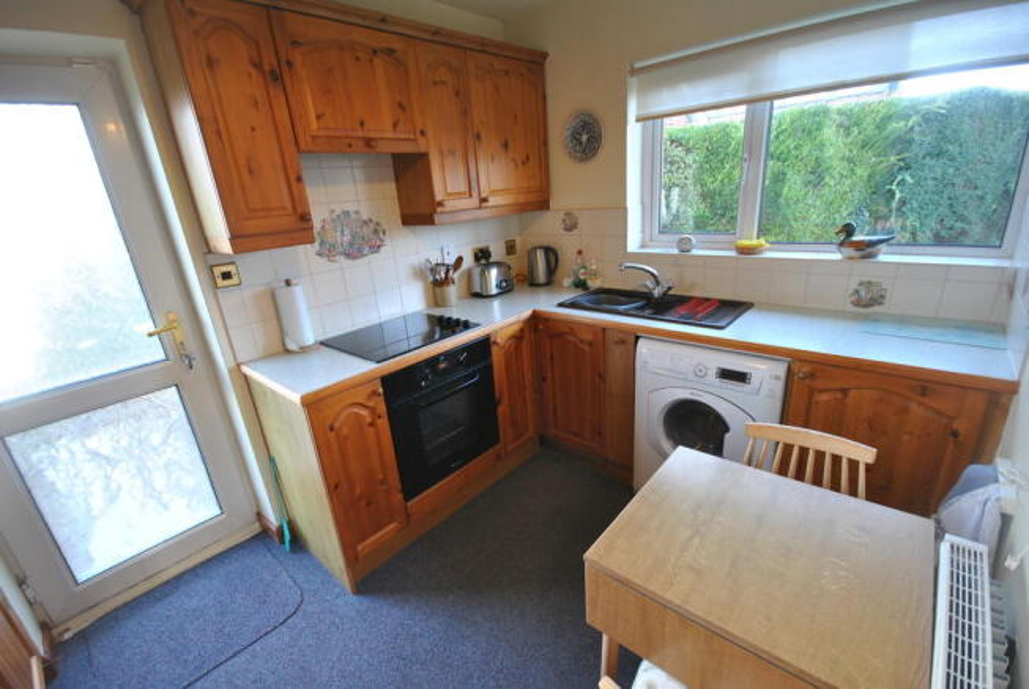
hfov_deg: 100.3
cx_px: 514
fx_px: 429
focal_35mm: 15
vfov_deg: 77.5
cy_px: 344
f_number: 4
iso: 320
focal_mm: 10
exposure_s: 1/30
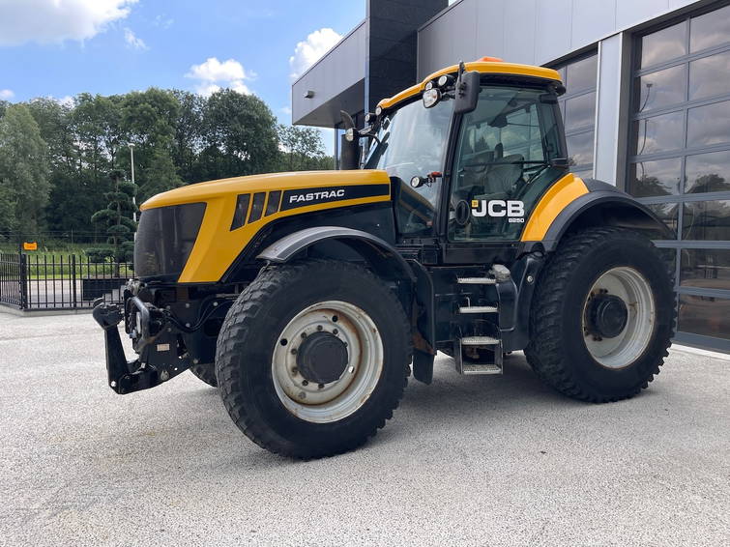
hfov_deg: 67.3
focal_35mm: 26
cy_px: 274
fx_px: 548
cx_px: 365
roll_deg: -0.3
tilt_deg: -4.6
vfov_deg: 53.1
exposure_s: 1/553
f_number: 1.6
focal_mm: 5.1
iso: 32
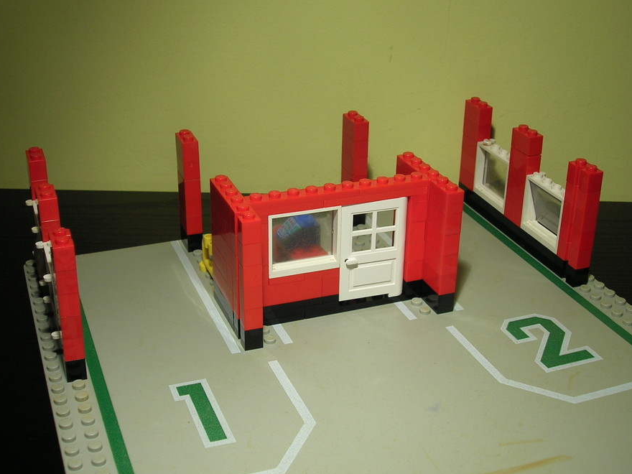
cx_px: 315
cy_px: 241
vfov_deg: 30.9
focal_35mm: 47
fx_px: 858
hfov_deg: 40.4
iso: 50
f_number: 3.2
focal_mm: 7.7
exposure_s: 1/19.2
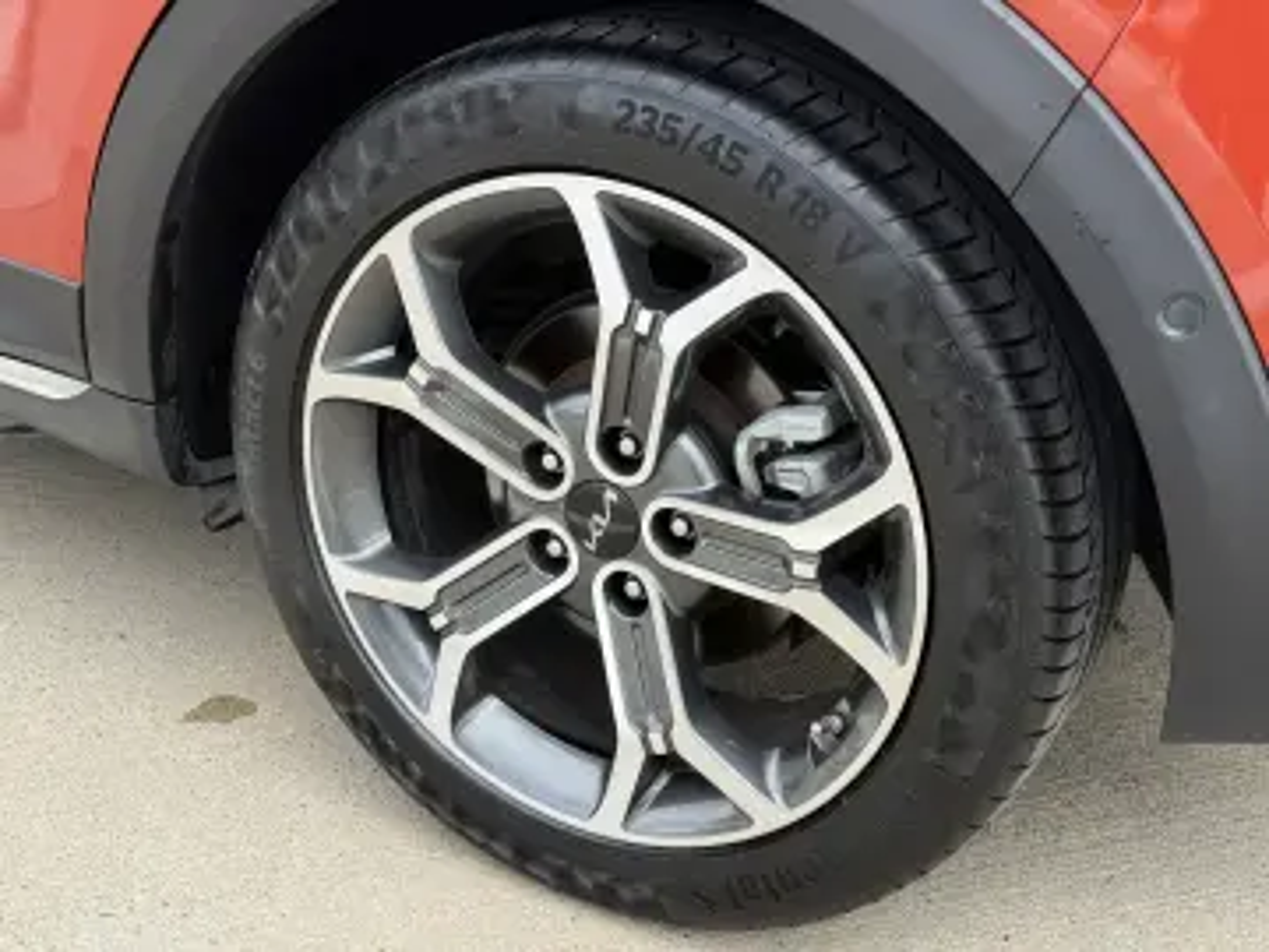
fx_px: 1760
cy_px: 476
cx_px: 634
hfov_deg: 39.7
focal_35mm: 48
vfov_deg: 30.3
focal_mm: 6.76
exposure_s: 1/1264
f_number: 1.78
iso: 80
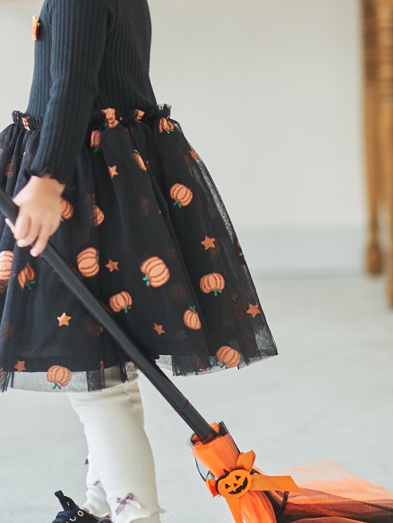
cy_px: -10
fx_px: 3376
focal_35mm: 223
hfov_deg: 6.7
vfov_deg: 8.8
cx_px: 79
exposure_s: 1/250
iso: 250
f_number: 1.4
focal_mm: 85
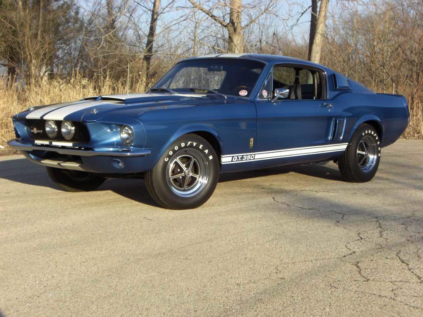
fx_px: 807
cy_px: 158
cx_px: 212
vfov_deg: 22.3
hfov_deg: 29.4
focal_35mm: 66
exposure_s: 1/400
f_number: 3.6
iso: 64
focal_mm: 10.7
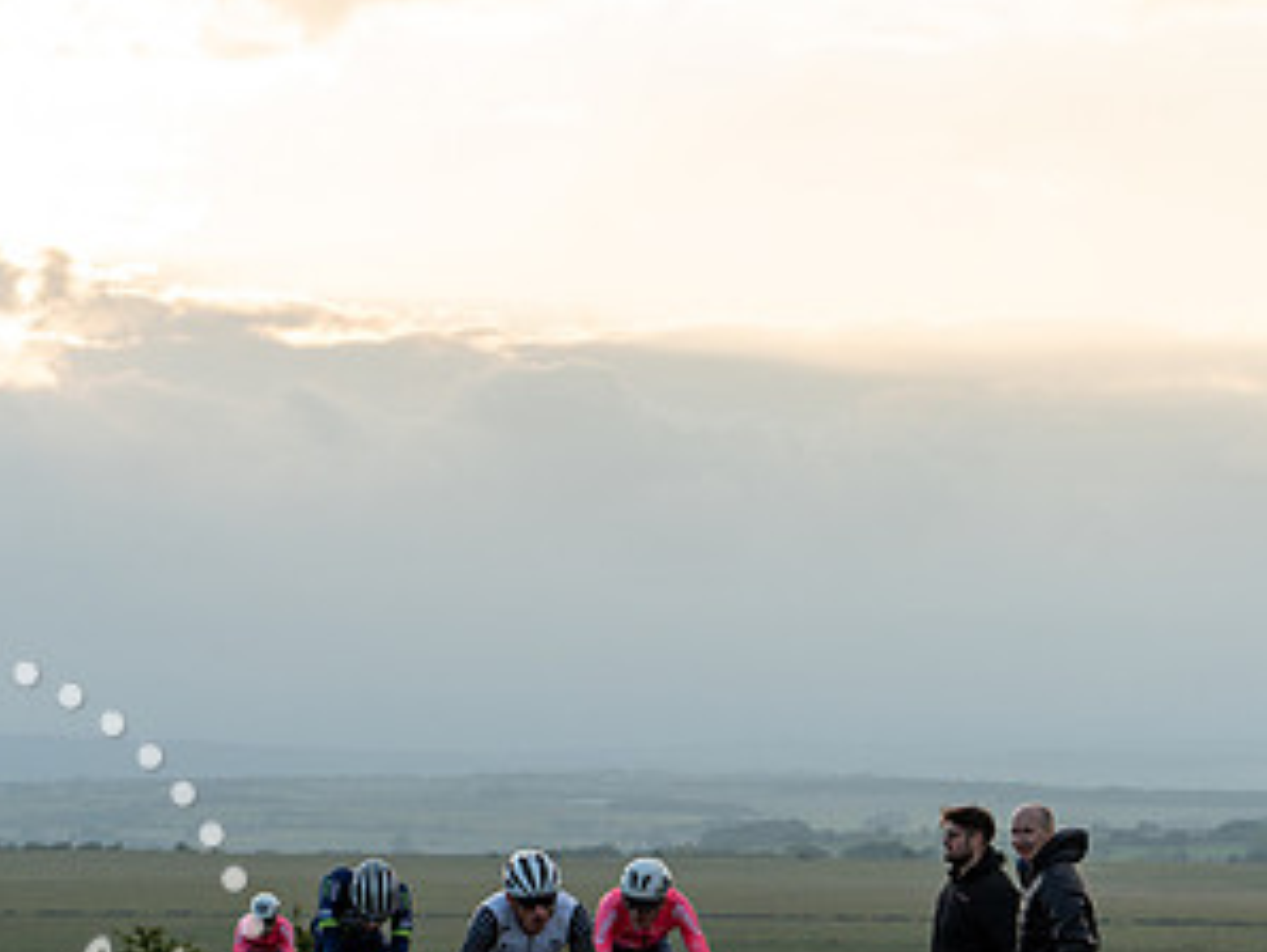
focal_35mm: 131
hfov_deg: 15.0
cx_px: 540
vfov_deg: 11.3
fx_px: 4799
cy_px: 814
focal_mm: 70
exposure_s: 1/1250
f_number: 4.5
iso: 400
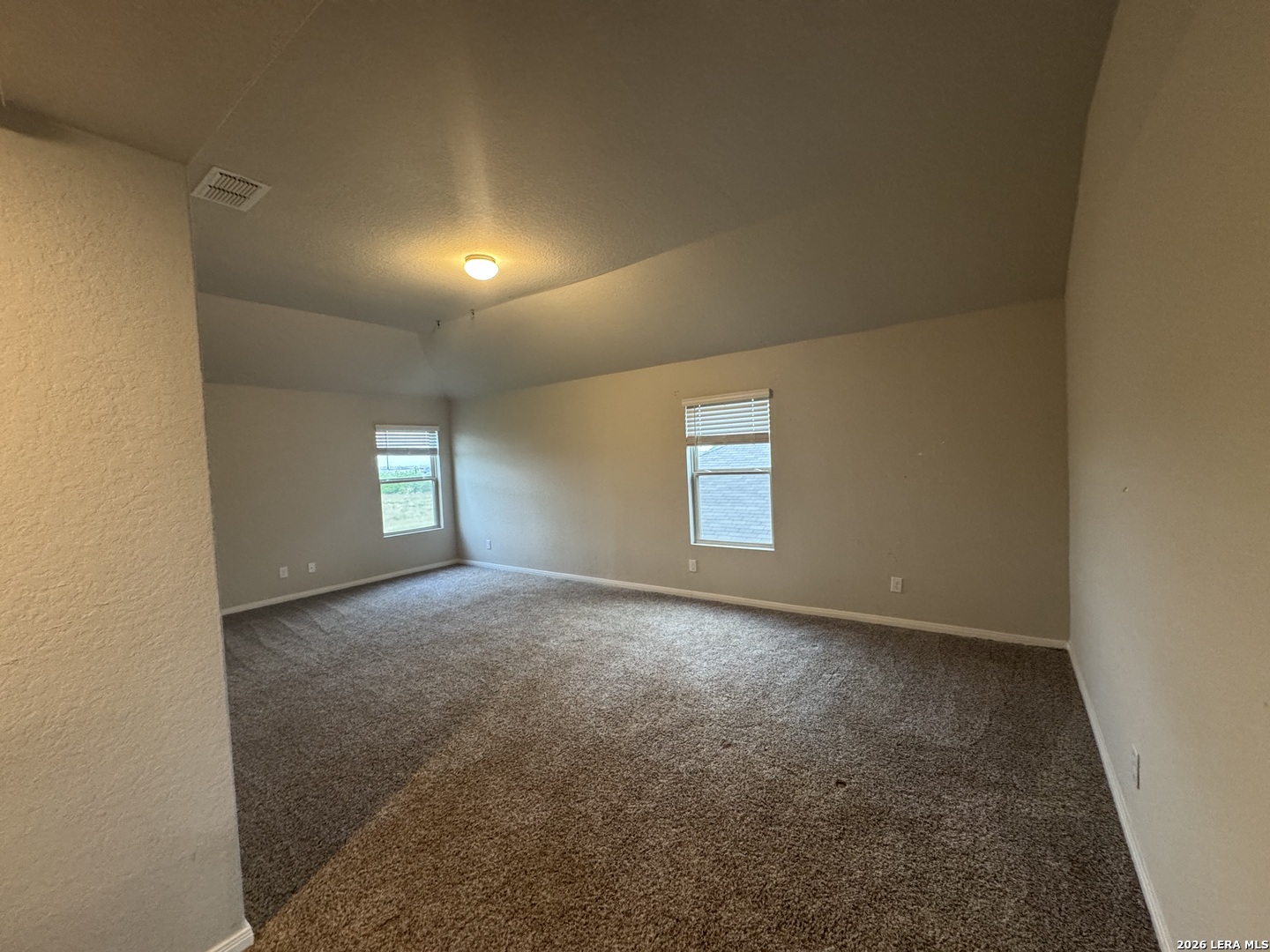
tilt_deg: -1.4
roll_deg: +2.4
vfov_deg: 85.7
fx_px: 514
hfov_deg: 102.1
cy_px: 476
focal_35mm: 14
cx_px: 635
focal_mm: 2.22
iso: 400
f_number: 2.2
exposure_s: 1/60
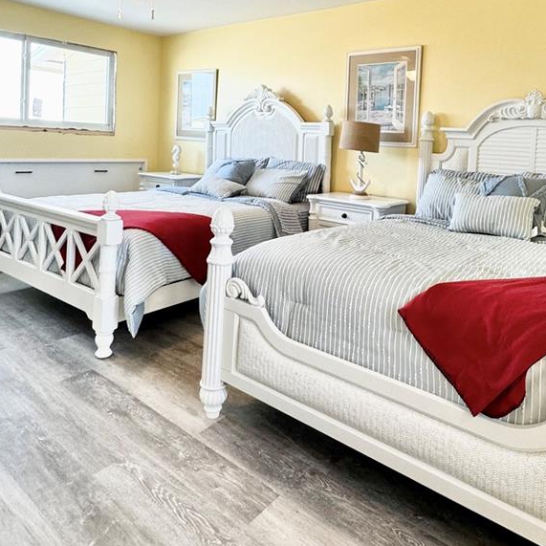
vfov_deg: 58.7
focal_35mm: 26
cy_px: 159
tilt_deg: -1.9
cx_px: 295
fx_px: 464
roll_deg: -2.4
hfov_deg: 60.9
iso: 160
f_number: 2.2
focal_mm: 2.22
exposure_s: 1/120
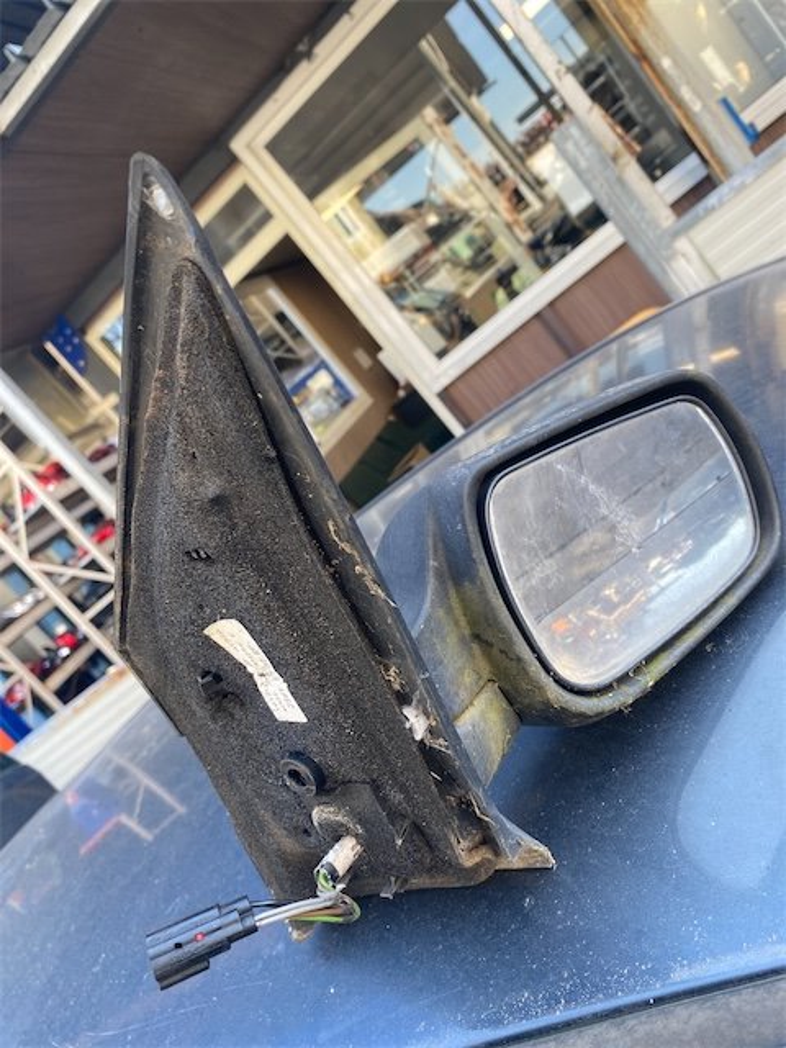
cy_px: 524
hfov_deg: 53.1
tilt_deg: -9.6
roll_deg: +41.2
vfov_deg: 67.3
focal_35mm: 26
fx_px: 787
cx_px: 393
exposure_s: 1/122
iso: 40
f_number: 1.8
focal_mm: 4.25
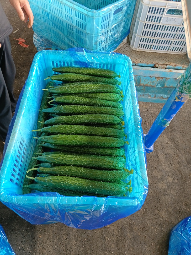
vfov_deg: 73.9
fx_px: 169
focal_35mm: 23
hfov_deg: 58.9
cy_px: 128
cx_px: 96
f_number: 1.88
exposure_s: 1/100
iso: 91
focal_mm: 5.5
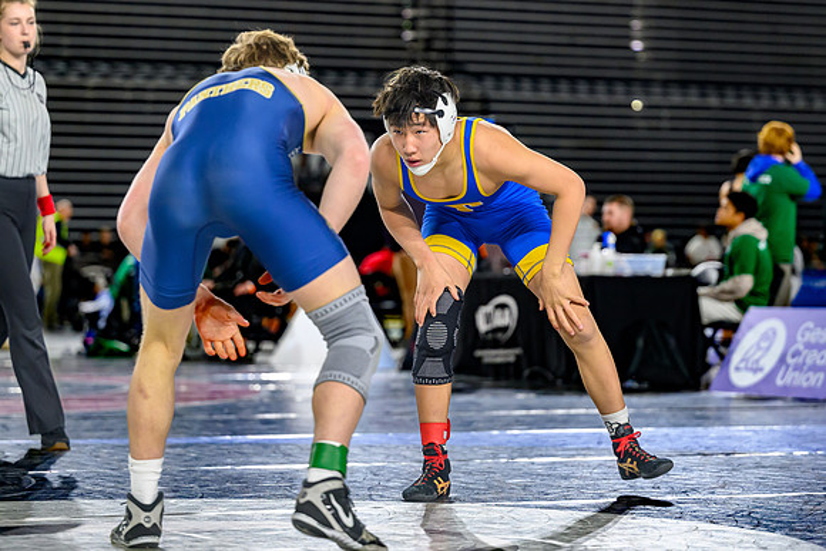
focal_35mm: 127
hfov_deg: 16.1
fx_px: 2922
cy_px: 219
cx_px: 395
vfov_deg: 10.8
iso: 2500
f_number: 2.8
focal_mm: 104
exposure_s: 1/800
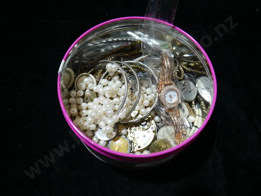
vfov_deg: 49.8
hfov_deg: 63.4
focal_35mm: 28
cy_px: 98
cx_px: 130
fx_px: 211
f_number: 4
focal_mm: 14
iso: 250
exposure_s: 1/60
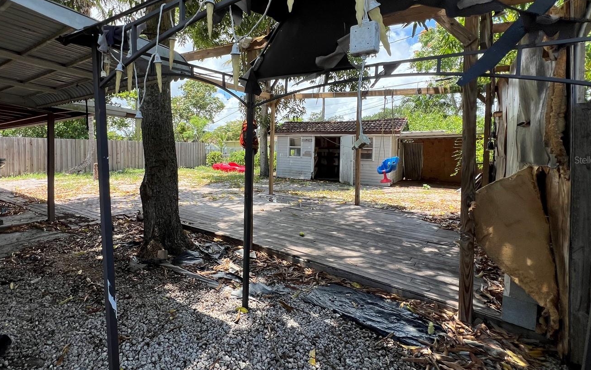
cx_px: 253
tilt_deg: -1.4
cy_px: 160
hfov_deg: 93.7
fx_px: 274
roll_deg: -0.1
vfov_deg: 67.7
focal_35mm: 17
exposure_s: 1/463
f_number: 1.8
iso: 32
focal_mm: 1.57
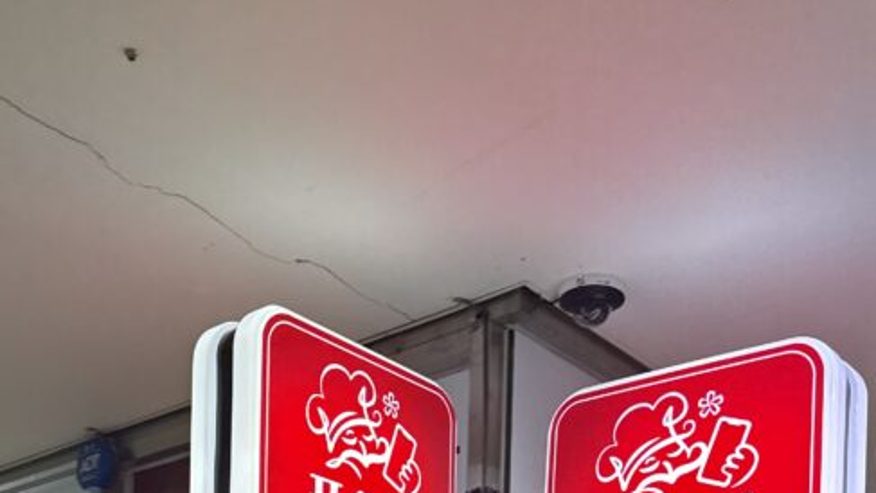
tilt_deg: +9.3
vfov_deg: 18.8
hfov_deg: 37.6
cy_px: 772
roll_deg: -4.3
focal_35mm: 55
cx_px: 331
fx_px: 1278
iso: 125
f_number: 1.78
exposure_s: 1/148
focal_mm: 6.76
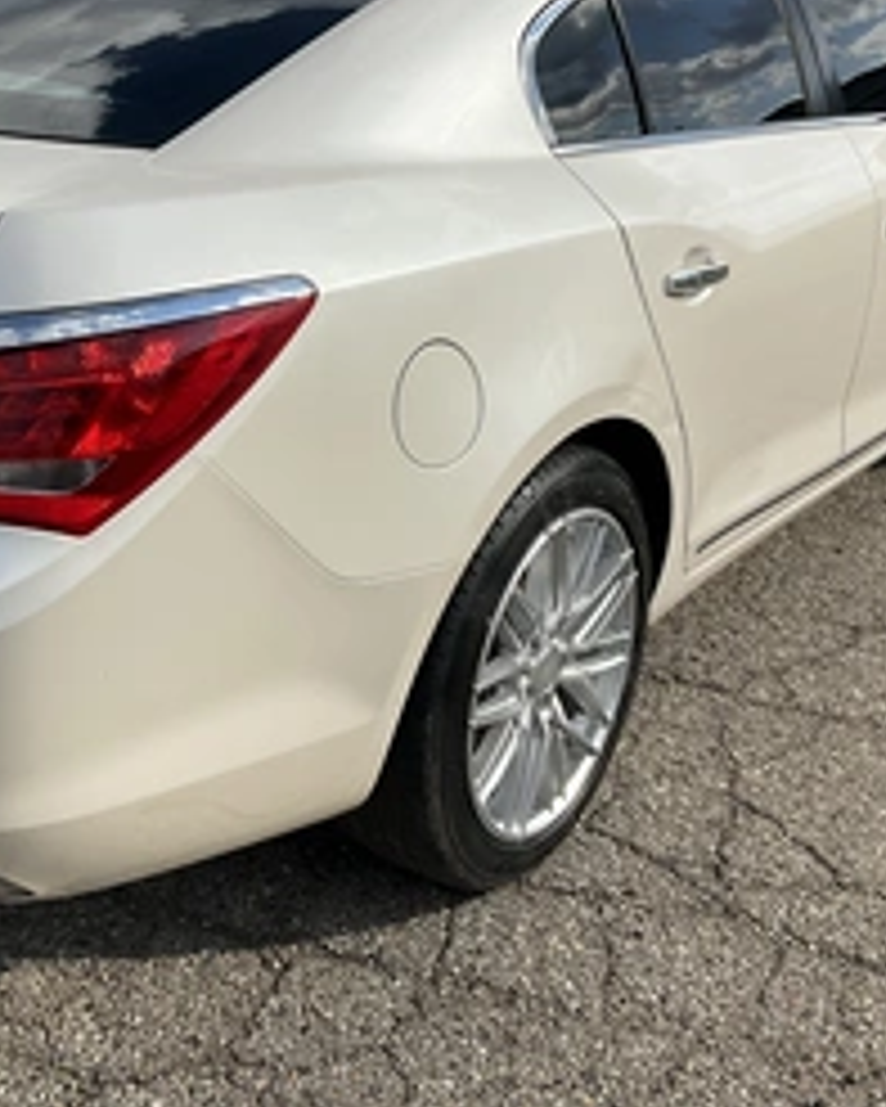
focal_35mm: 46
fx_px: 1507
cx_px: 225
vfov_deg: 40.1
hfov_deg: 32.2
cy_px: 441
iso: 25
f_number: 1.8
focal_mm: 3
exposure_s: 1/3125
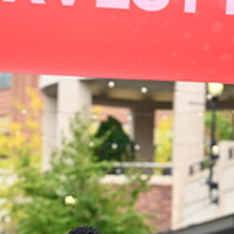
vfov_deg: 7.2
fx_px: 1828
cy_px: 315
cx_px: 129
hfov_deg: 7.3
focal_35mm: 239
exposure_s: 1/1600
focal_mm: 83
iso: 640
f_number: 2.8
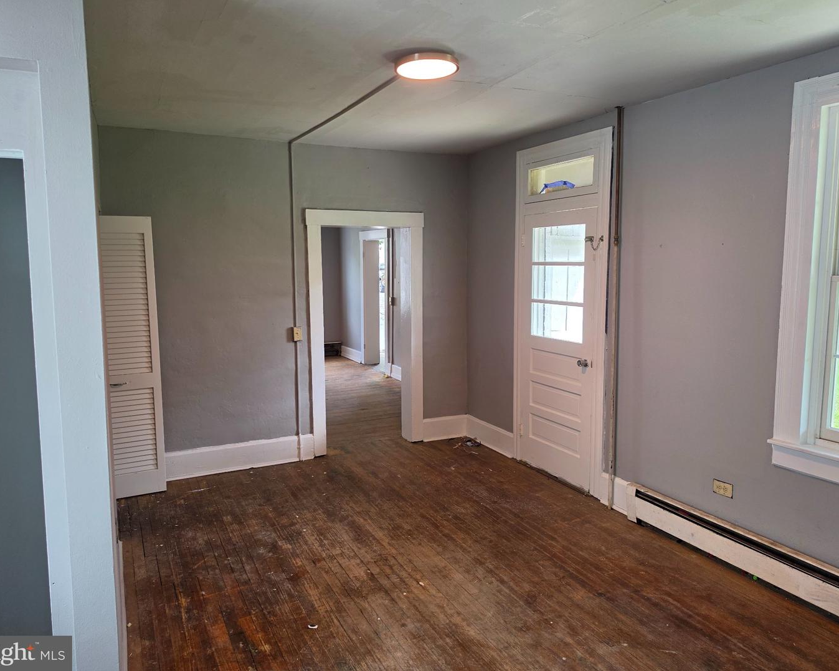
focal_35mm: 24
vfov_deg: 58.8
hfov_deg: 70.3
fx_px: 596
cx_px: 411
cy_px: 336
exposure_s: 1/180
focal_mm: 6.5
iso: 80
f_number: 1.4
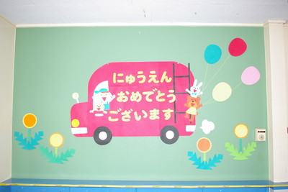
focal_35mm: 30
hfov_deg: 61.9
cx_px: 144
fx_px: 240
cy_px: 96
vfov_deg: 43.6
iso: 400
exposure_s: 1/30
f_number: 4.5
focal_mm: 20
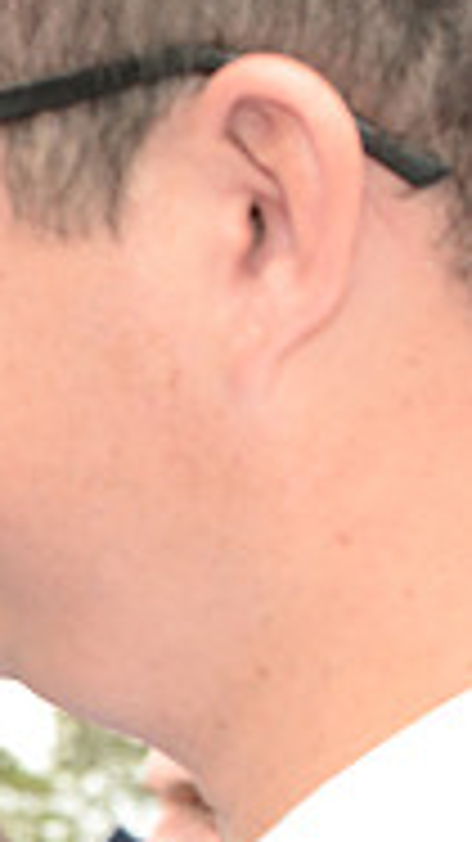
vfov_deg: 11.0
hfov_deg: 5.9
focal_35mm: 195
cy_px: 549
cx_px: -823
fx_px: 4345
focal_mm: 40
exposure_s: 1/250
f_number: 6.3
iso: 320
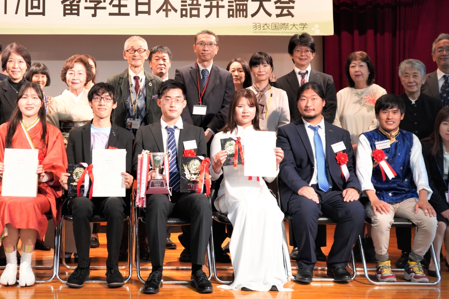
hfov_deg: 40.0
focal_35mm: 49
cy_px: 93
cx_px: 162
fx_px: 611
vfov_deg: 27.3
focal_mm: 29
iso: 1000
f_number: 3.5
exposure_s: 1/200
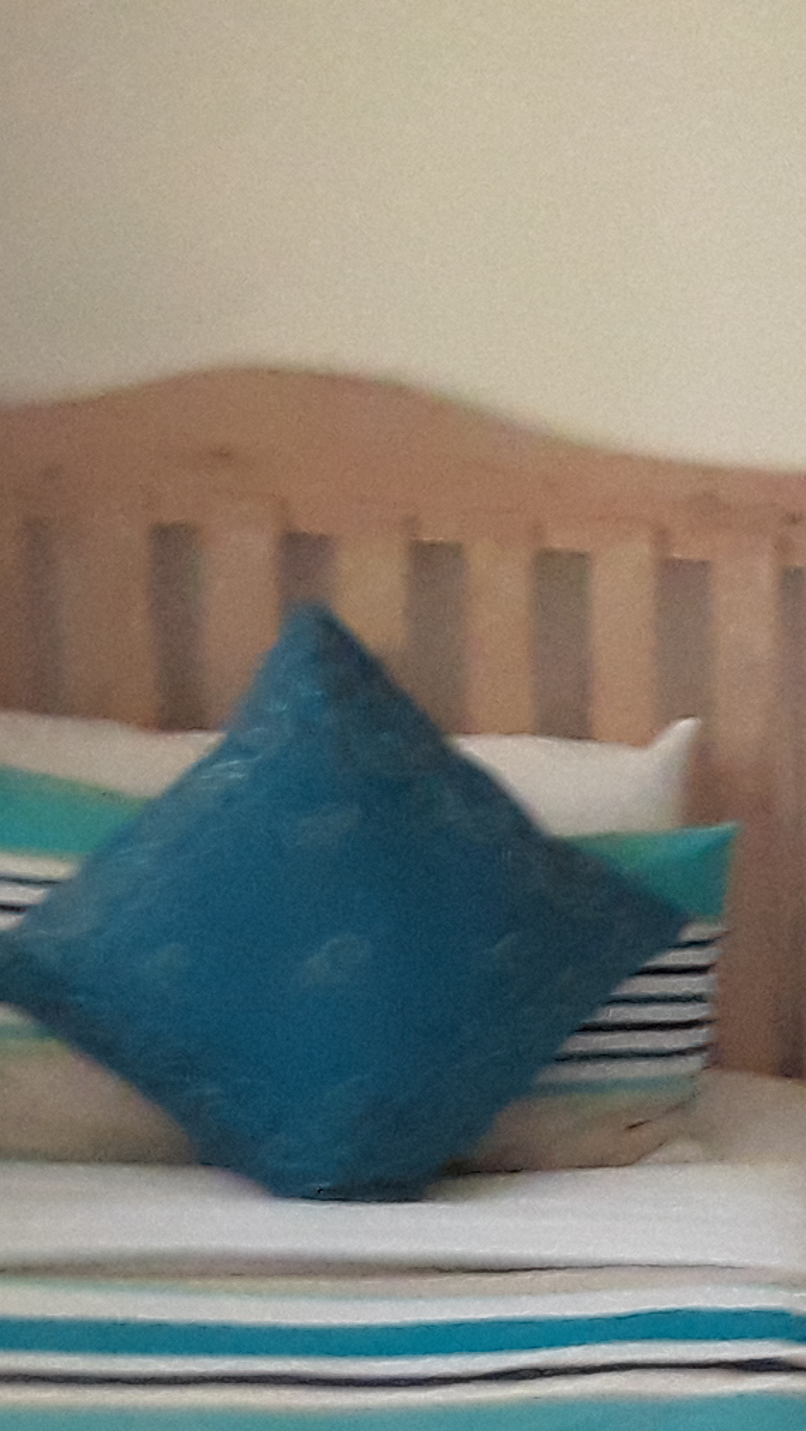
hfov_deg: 12.6
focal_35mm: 83
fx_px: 3151
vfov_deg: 24.8
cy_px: 1300
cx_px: 1652
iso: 400
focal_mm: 2.2
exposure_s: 1/25
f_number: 1.9
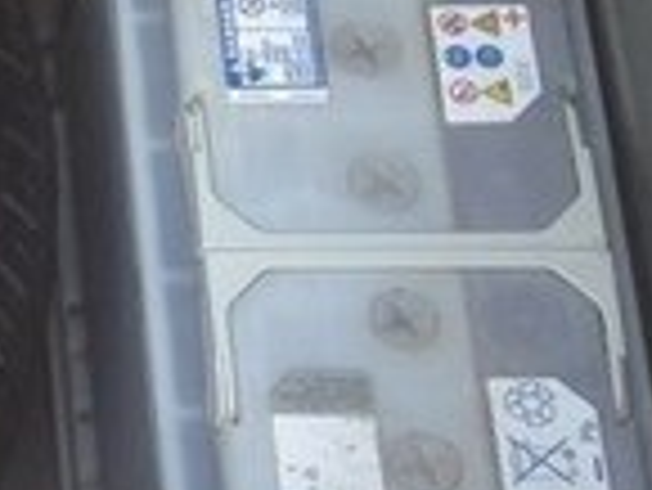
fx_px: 2828
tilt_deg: -61.4
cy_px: 227
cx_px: -760
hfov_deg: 11.5
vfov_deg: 9.9
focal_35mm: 150
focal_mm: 4.12
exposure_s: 1/133
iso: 50
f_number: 2.4
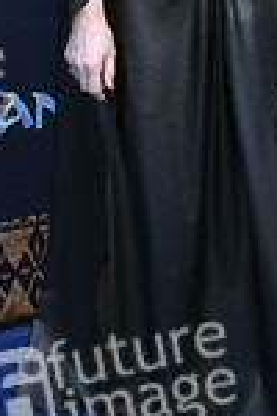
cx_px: 175
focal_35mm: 136
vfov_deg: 14.8
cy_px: -28
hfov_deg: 10.1
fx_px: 1570
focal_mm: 51
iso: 500
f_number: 6.3
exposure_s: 1/250
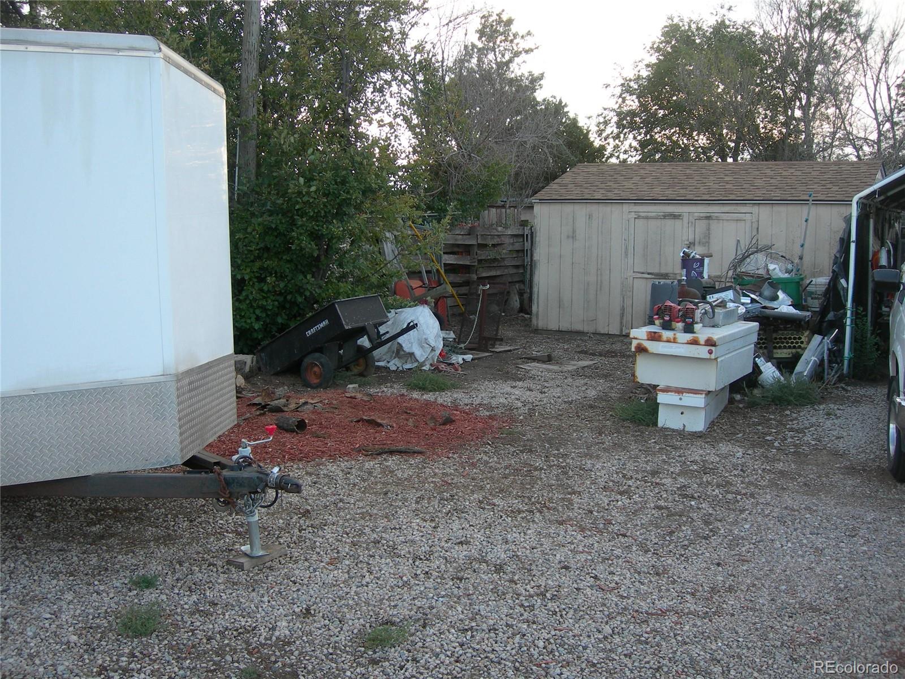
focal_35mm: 38
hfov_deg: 49.0
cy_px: 340
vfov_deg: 37.7
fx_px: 993
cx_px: 452
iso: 50
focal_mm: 7.8
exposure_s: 1/154
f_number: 2.8
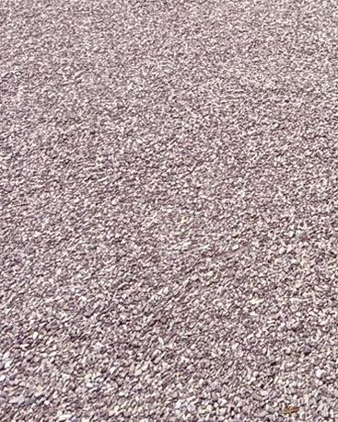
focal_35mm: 61
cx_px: 485
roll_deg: +0.9
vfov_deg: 22.6
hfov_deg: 21.5
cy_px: -275
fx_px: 763
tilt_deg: +5.4
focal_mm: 2.22
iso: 50
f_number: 2.2
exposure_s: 1/2092
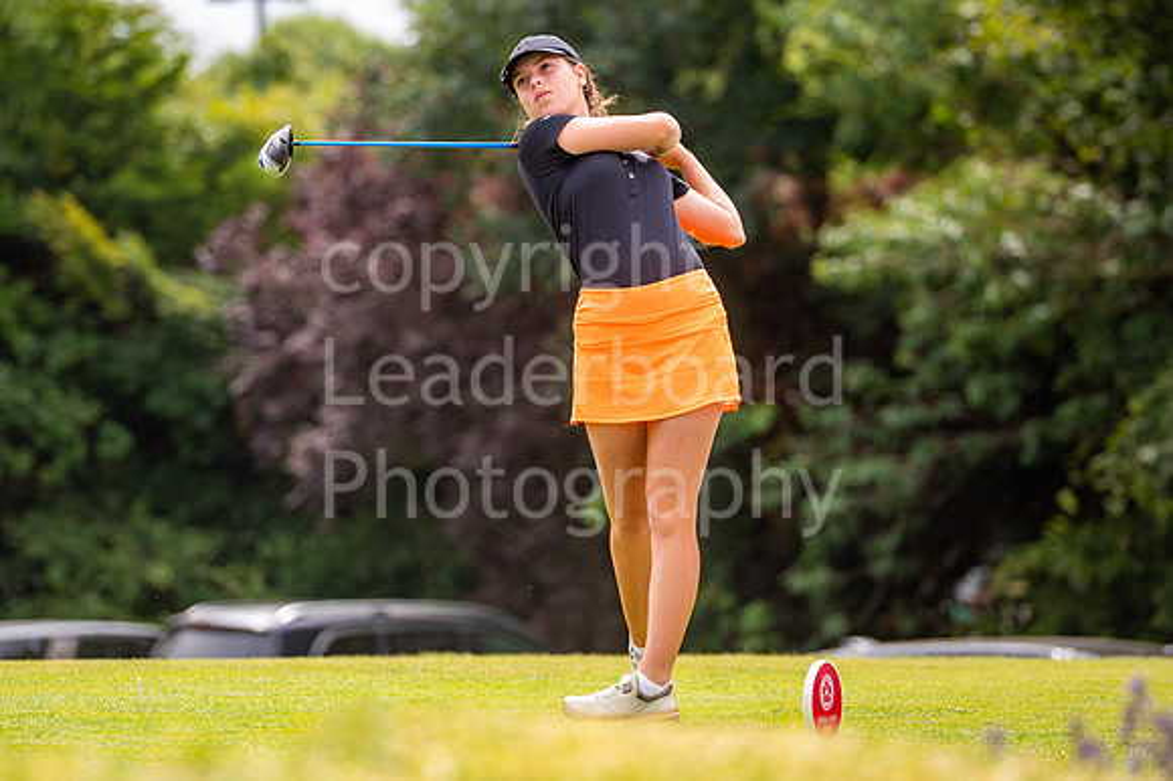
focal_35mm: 232
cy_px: 328
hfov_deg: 8.9
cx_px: 493
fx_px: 7552
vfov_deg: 5.9
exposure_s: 1/2000
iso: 250
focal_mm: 200
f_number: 4
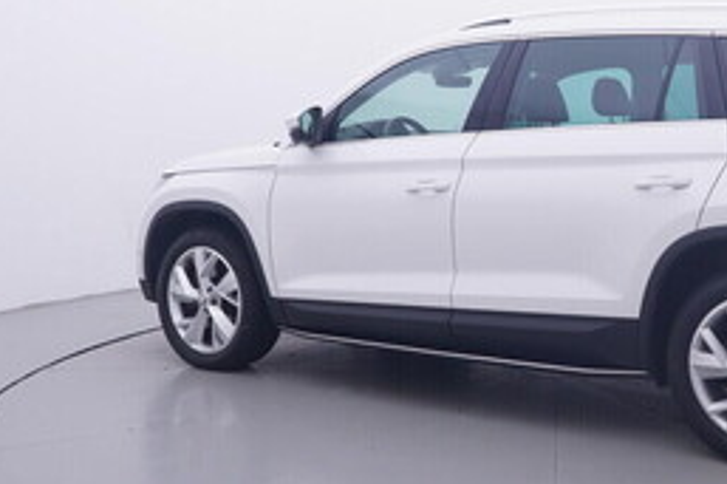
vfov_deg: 27.9
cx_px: 578
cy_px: 177
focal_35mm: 48
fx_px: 970
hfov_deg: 39.5
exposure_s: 1/80
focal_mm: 15
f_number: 5
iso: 200
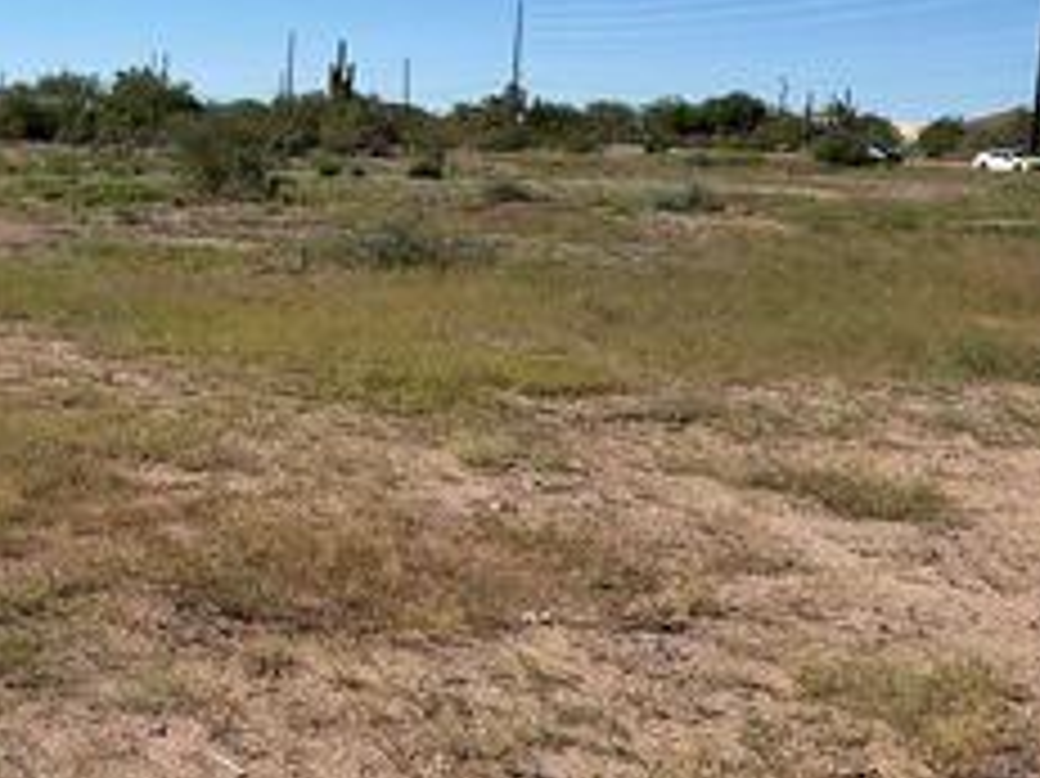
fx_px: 1561
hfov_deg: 35.1
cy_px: 290
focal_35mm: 52
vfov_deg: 27.9
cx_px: 144
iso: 80
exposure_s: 1/6711
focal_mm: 6.76
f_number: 1.78
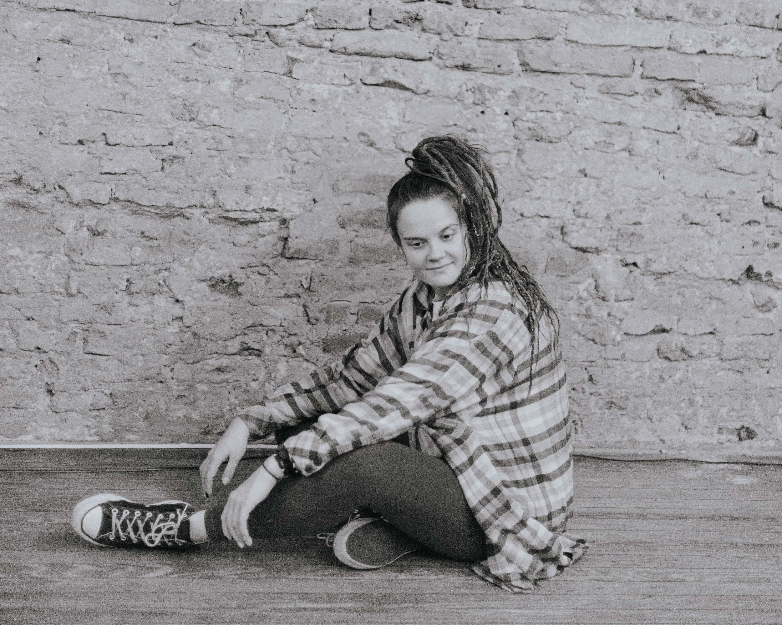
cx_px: 398
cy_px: 122
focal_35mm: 72
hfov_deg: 26.4
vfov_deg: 21.0
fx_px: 1666
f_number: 1.4
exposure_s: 1/400
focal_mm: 50
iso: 6400
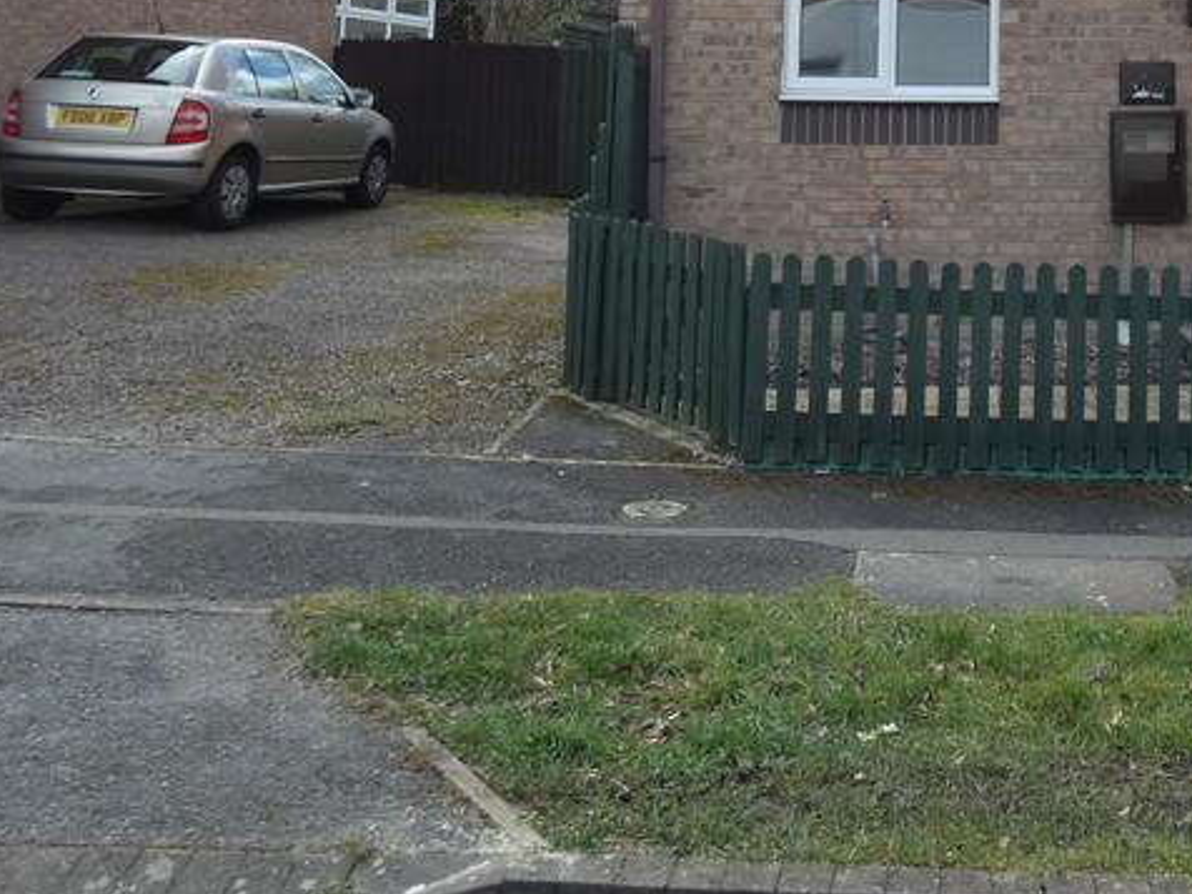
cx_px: 1027
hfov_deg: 41.1
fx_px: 1481
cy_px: -58
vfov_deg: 30.5
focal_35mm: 43
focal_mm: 3.6
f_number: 2.8
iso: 80
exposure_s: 1/400
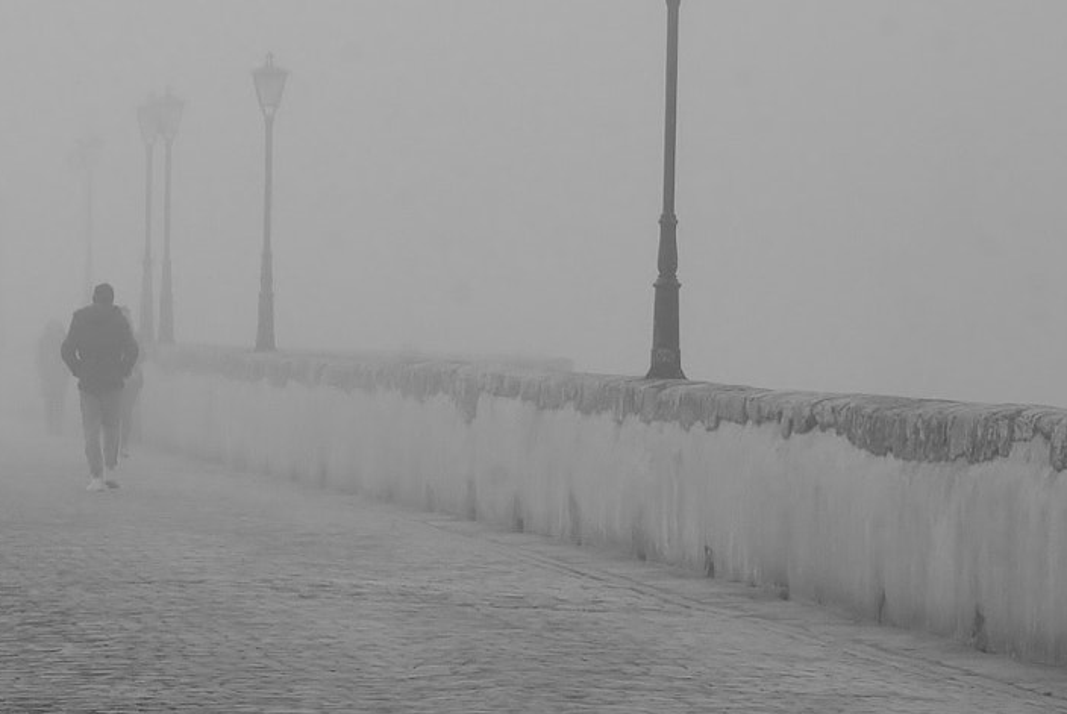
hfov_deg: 5.7
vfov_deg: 3.8
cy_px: 350
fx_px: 10626
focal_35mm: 358
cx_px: 220
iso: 100
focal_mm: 105
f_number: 16
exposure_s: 1/50
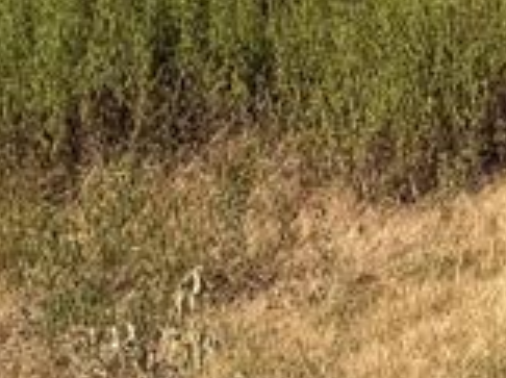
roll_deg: +6.9
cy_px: -459
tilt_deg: +3.8
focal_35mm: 152
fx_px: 2219
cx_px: 581
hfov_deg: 12.7
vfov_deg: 9.0
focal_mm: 6.76
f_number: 1.78
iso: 80
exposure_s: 1/6173
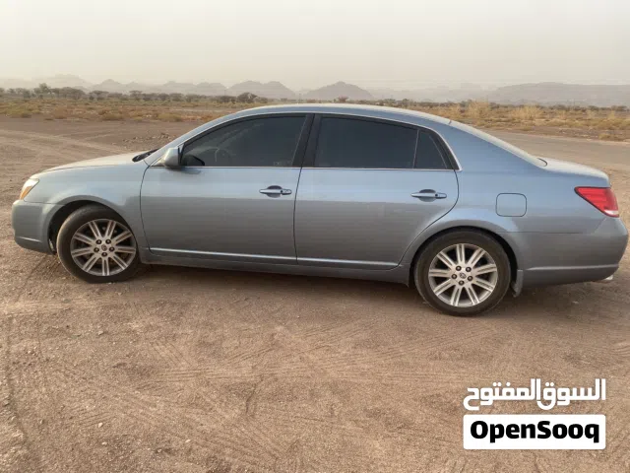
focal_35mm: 26
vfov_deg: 53.1
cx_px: 315
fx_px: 473
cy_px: 236
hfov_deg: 67.3
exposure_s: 1/289
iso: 32
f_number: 1.8
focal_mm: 4.25
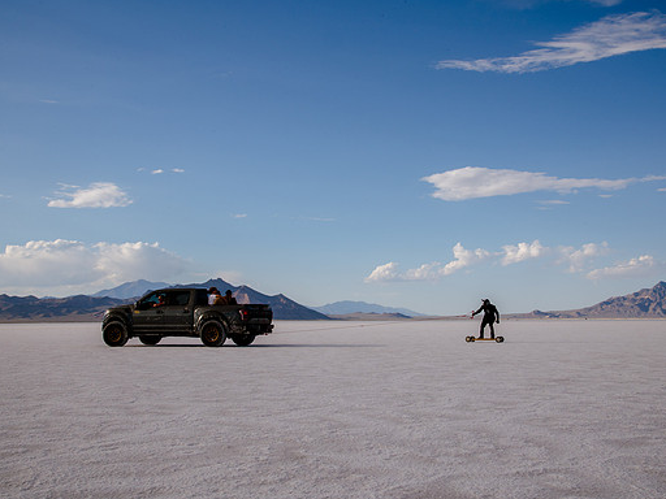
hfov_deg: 47.8
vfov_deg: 36.8
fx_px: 750
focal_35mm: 39
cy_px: 249
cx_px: 353
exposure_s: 1/125
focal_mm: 35
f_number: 22
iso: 200
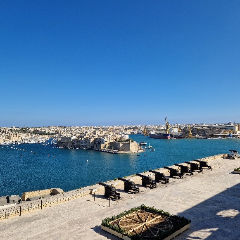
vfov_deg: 57.3
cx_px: 128
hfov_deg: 57.3
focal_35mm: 28
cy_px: 123
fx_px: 220
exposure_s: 1/3333
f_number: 1.8
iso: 50
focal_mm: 5.4
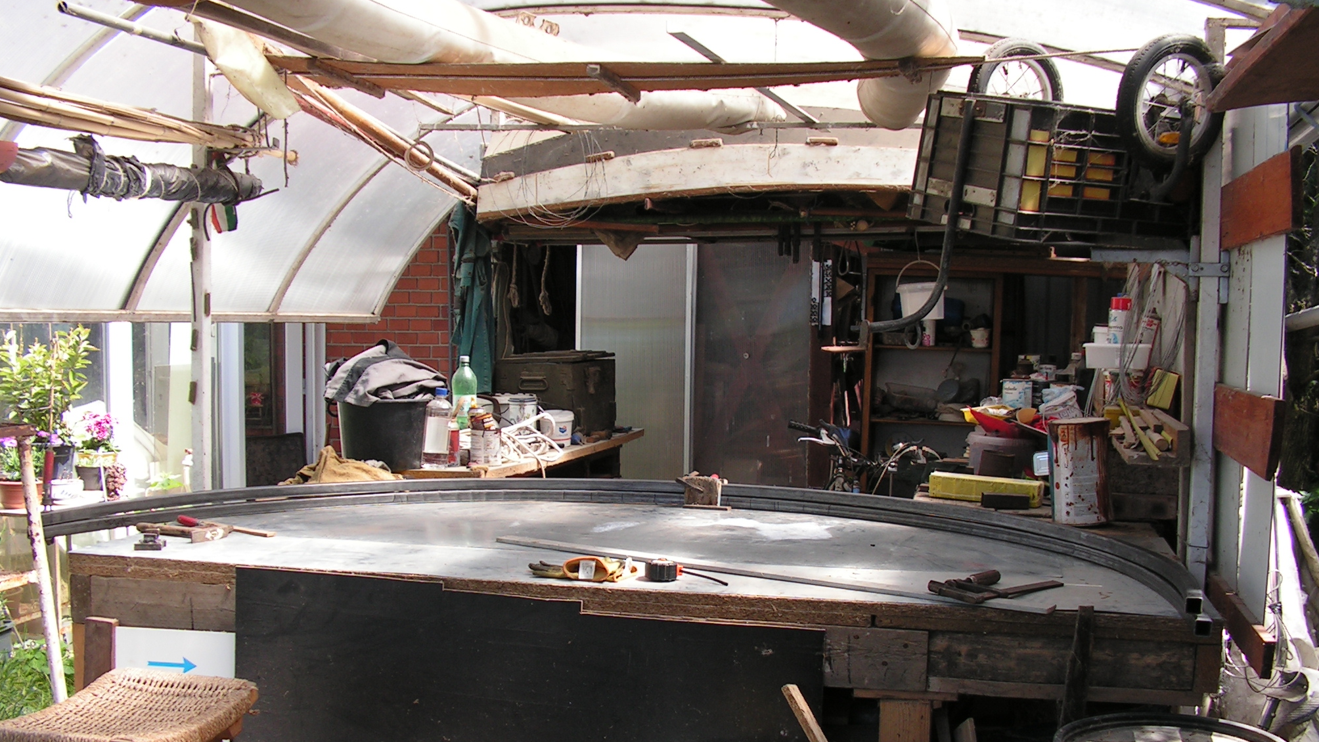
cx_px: 664
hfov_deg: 50.5
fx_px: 1399
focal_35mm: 40
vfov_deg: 29.5
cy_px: 485
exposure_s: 1/200
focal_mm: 6
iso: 64
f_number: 3.2
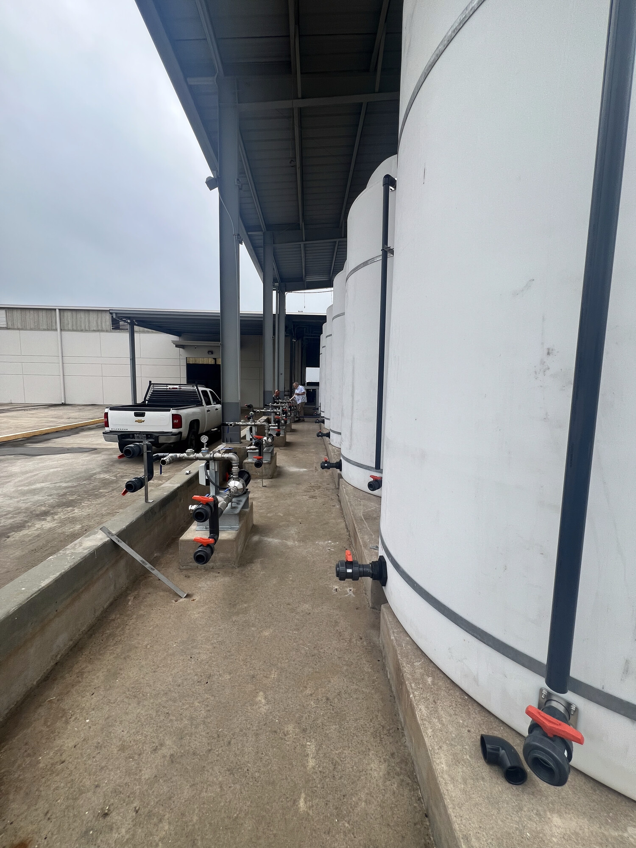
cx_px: 318
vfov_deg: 106.2
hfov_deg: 89.9
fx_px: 318
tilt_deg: -5.9
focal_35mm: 13
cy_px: 424
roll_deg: -2.3
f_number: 1.8
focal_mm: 1.57
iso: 32
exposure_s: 1/652
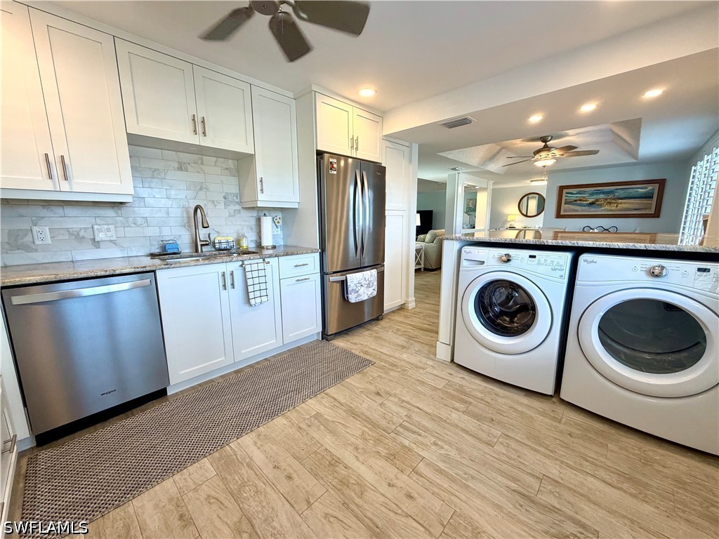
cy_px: 270
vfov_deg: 85.7
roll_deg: +0.5
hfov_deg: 102.1
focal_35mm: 14
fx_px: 291
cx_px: 360
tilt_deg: -9.9
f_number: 2.2
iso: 160
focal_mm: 2.22
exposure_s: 1/120
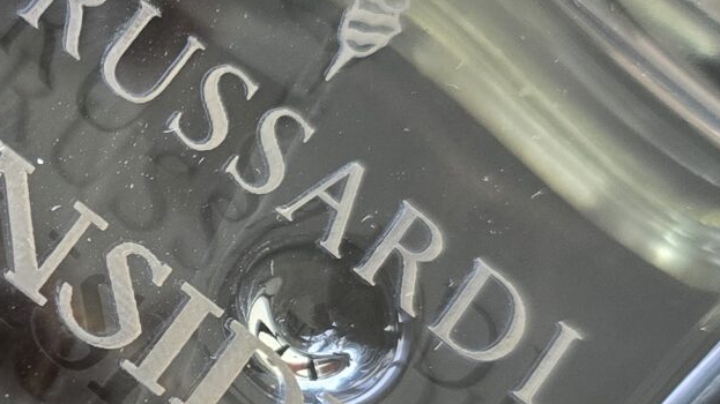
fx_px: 1966
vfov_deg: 11.6
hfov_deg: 20.0
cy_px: 414
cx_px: -32
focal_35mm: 103
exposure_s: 1/100
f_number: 1.7
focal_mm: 6.3
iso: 200
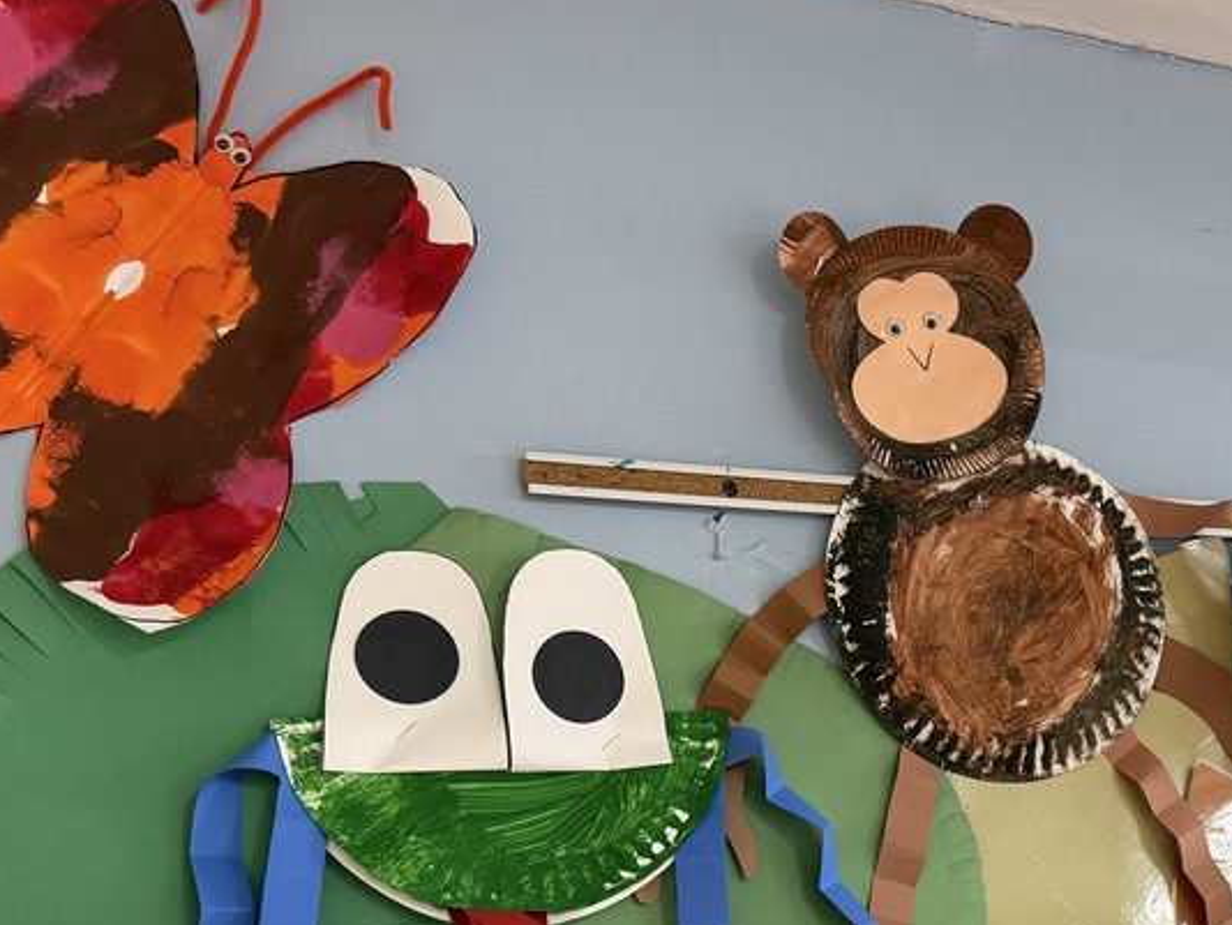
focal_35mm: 46
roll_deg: +6.1
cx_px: 953
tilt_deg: +9.8
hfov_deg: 39.9
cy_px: 791
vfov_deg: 30.5
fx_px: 1638
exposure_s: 1/60
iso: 400
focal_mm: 6.76
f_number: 1.78
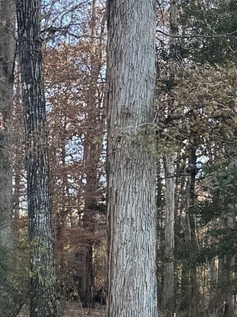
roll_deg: -2.6
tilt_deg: -3.3
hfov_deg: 10.5
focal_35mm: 141
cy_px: 374
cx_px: 83
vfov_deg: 13.6
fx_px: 1287
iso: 64
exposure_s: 1/172
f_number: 1.78
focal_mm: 6.76
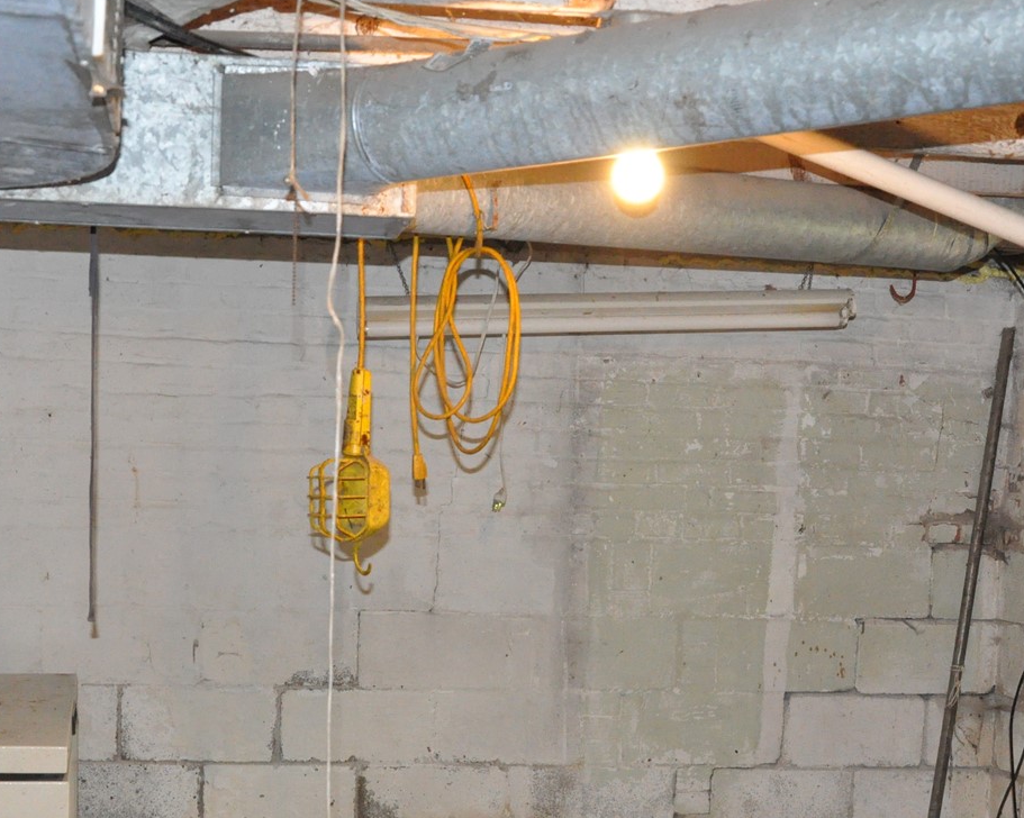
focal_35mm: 63
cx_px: 544
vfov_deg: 23.9
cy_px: 626
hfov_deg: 30.0
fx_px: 1908
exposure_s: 1/60
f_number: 5.6
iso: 3200
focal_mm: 24
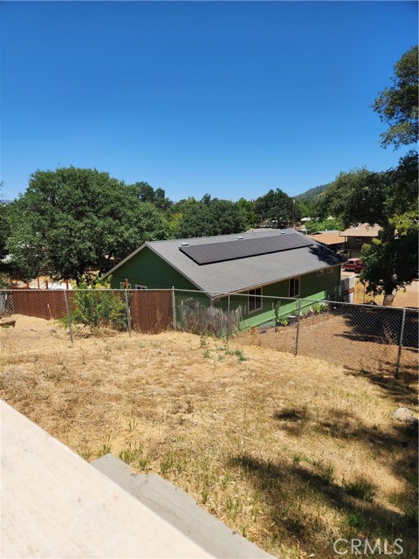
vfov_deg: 73.9
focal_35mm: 23
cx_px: 210
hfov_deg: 58.9
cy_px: 280
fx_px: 371
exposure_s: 1/2204
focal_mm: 5.4
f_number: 1.8
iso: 20
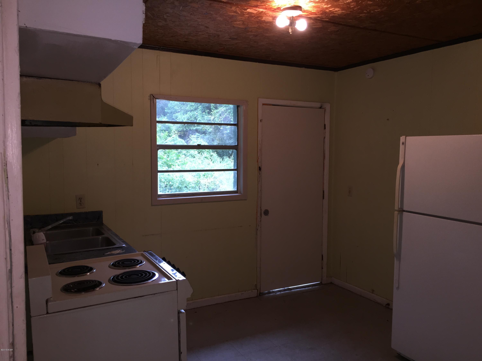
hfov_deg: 61.7
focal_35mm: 29
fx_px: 404
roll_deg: -0.6
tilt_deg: -4.1
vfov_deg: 48.2
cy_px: 180
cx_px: 241
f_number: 2.2
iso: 40
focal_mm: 4.15
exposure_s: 1/30
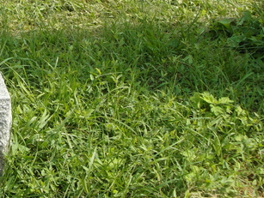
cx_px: -72
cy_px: -16
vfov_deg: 11.0
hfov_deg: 14.2
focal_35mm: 134
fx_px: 1023
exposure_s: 1/350
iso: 100
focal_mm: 9.2
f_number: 4.2
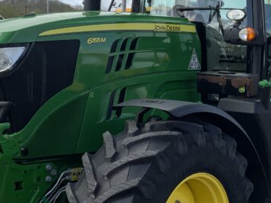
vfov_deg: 17.5
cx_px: 201
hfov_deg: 23.1
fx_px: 657
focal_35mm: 84
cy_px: 102
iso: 16
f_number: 1.8
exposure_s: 1/1311
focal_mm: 3
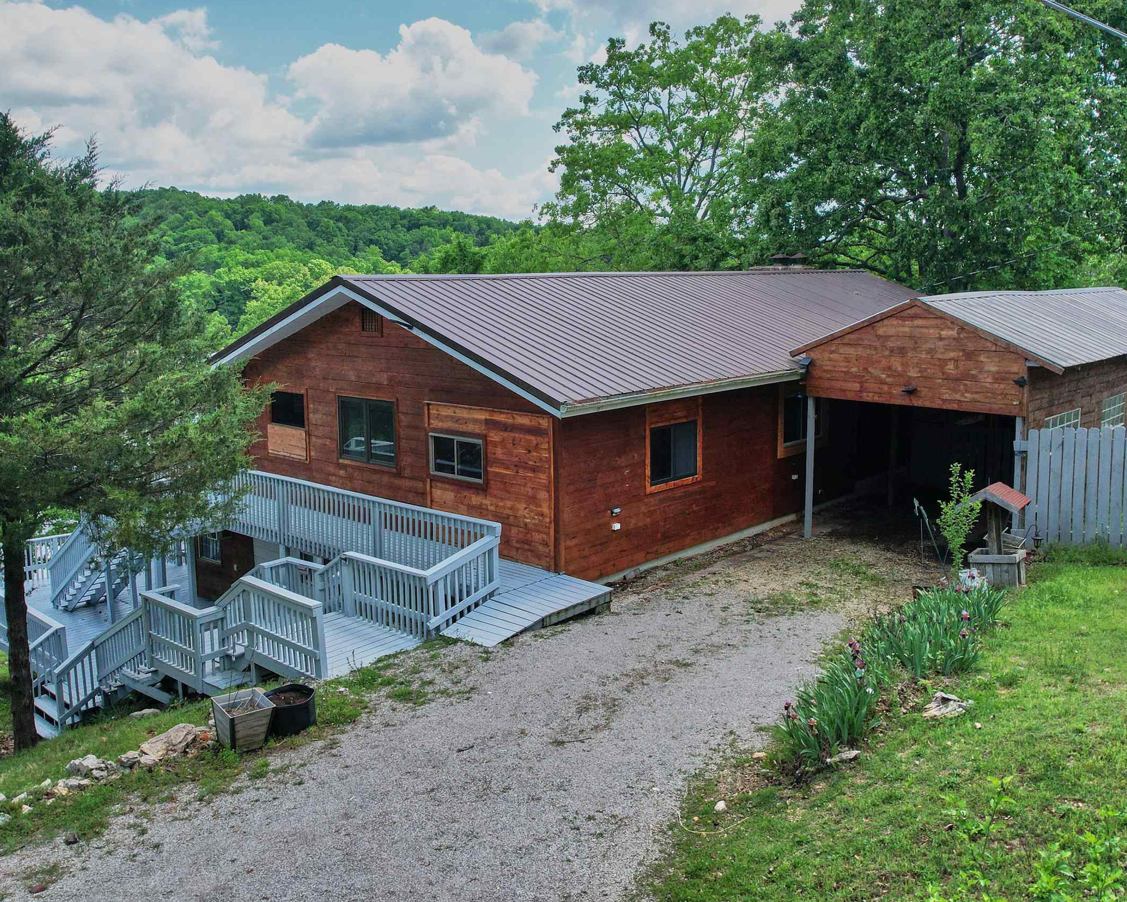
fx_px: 1001
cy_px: 398
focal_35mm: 30
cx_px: 544
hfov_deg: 58.8
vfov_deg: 48.4
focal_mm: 8.38
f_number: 2.8
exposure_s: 1/1600
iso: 100
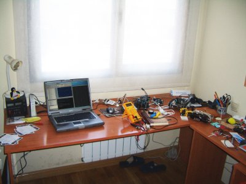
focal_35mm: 35
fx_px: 249
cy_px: 92
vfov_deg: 40.7
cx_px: 123
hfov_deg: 52.6
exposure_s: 1/60
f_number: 2.6
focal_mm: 5.8
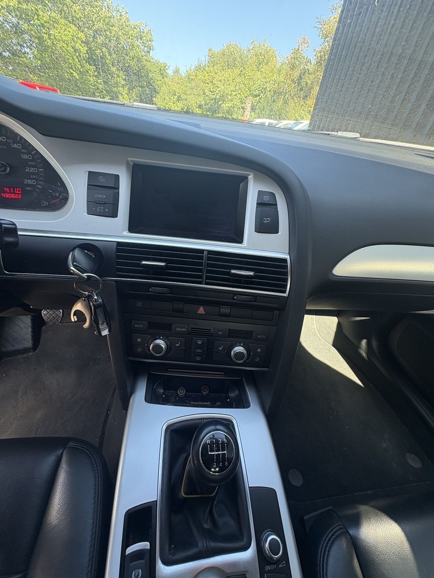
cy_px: 289
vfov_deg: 102.1
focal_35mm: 14
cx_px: 217
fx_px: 234
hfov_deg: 85.7
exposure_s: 1/99
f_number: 2.2
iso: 160
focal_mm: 2.22
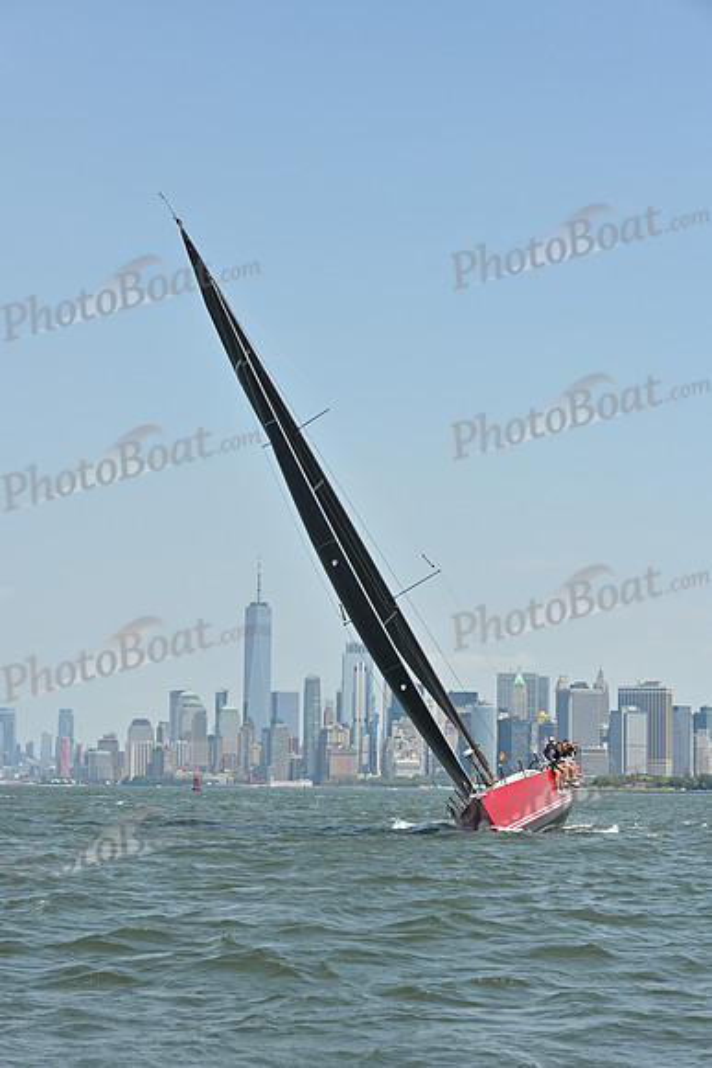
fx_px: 2520
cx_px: 356
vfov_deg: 23.9
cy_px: 534
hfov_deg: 16.1
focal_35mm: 85
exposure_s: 1/1250
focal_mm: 85
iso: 320
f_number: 9
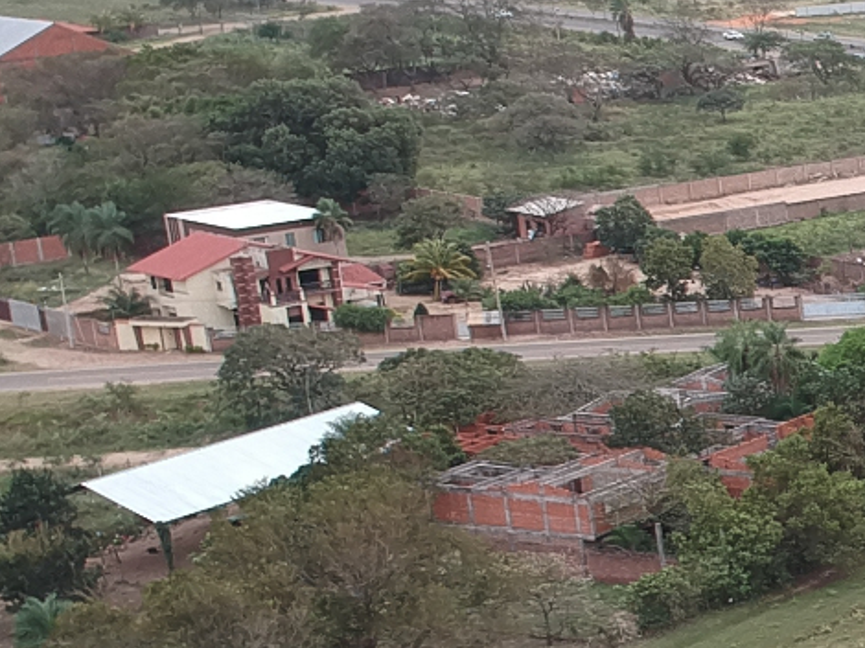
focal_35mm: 109
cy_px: 648
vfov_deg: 13.4
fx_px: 2722
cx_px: 1870
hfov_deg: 14.2
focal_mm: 4.49
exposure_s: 1/320
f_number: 2.6
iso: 100
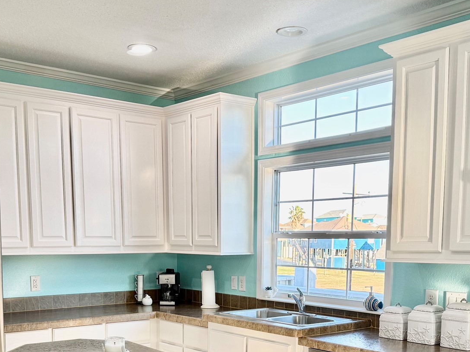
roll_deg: -0.2
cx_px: 235
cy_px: 303
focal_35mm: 45
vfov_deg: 31.0
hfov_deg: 42.1
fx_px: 611
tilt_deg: -6.3
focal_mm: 6.76
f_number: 1.78
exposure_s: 1/120
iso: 100
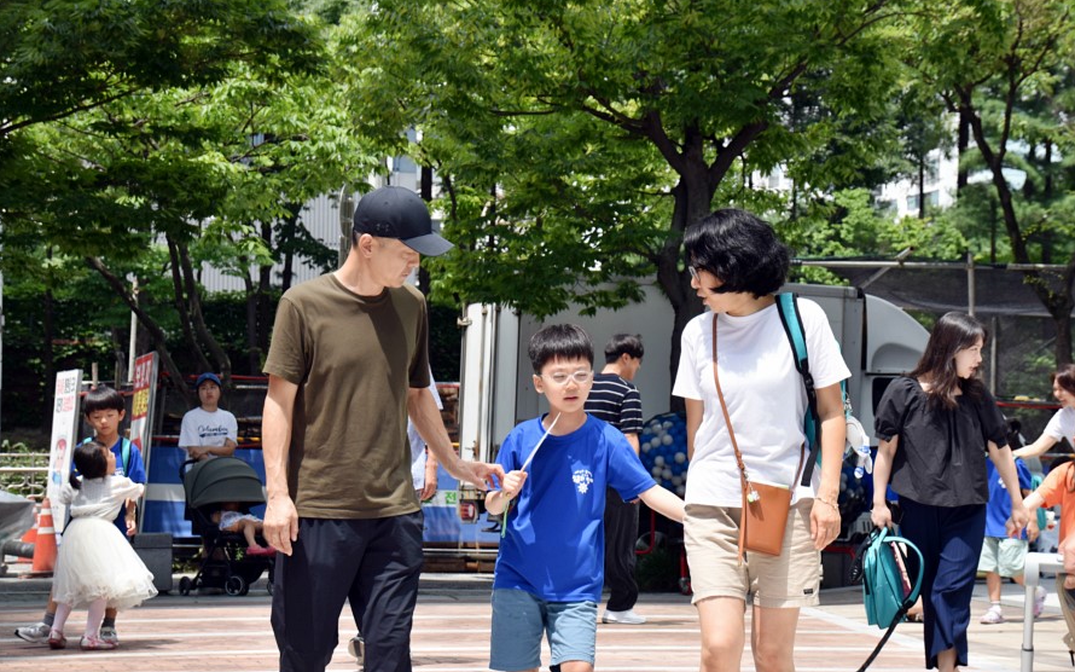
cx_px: 539
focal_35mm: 101
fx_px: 2944
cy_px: 329
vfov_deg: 13.0
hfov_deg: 20.7
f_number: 8
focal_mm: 65
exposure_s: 1/250
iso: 200
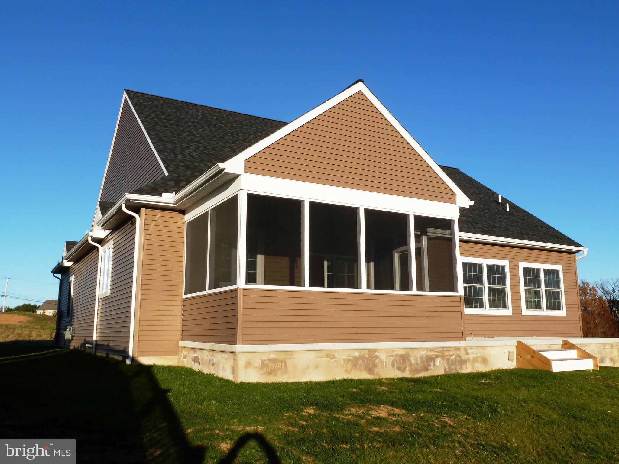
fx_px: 536
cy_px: 232
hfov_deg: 60.0
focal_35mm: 30
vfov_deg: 46.8
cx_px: 310
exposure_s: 1/500
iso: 100
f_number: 5
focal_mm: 5.4
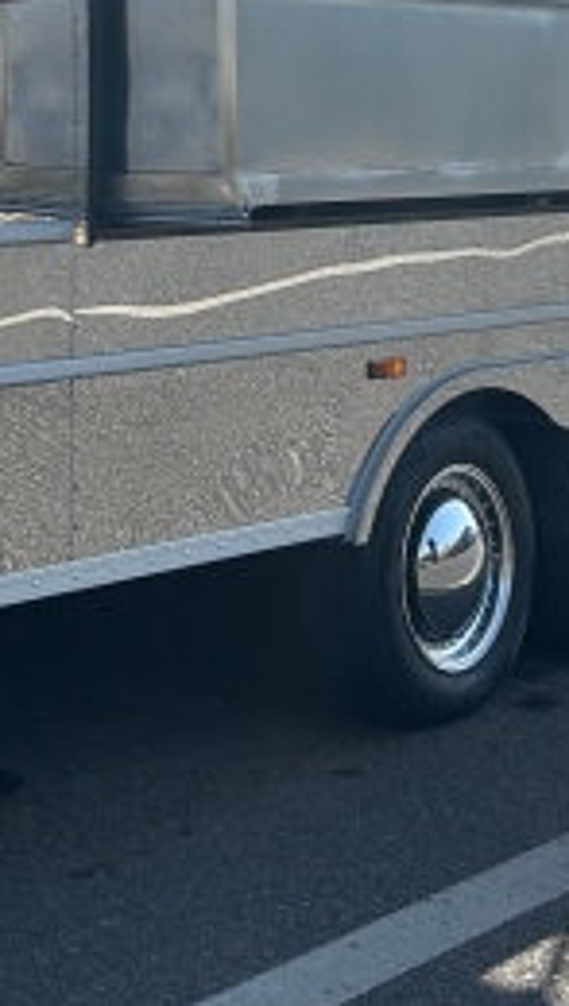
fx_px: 2325
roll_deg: +2.2
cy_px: 12
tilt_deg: +2.5
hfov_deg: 13.6
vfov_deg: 23.5
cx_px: -93
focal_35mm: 87
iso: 50
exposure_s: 1/4274
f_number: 1.5
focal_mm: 5.7
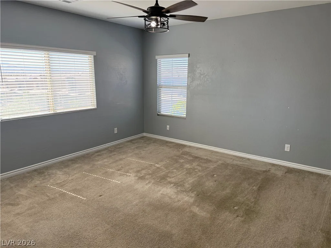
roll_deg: -0.3
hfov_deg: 71.6
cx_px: 166
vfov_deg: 56.8
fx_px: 229
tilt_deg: -11.1
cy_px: 124
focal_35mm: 24
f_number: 1.78
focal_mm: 6.76
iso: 125
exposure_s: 1/237
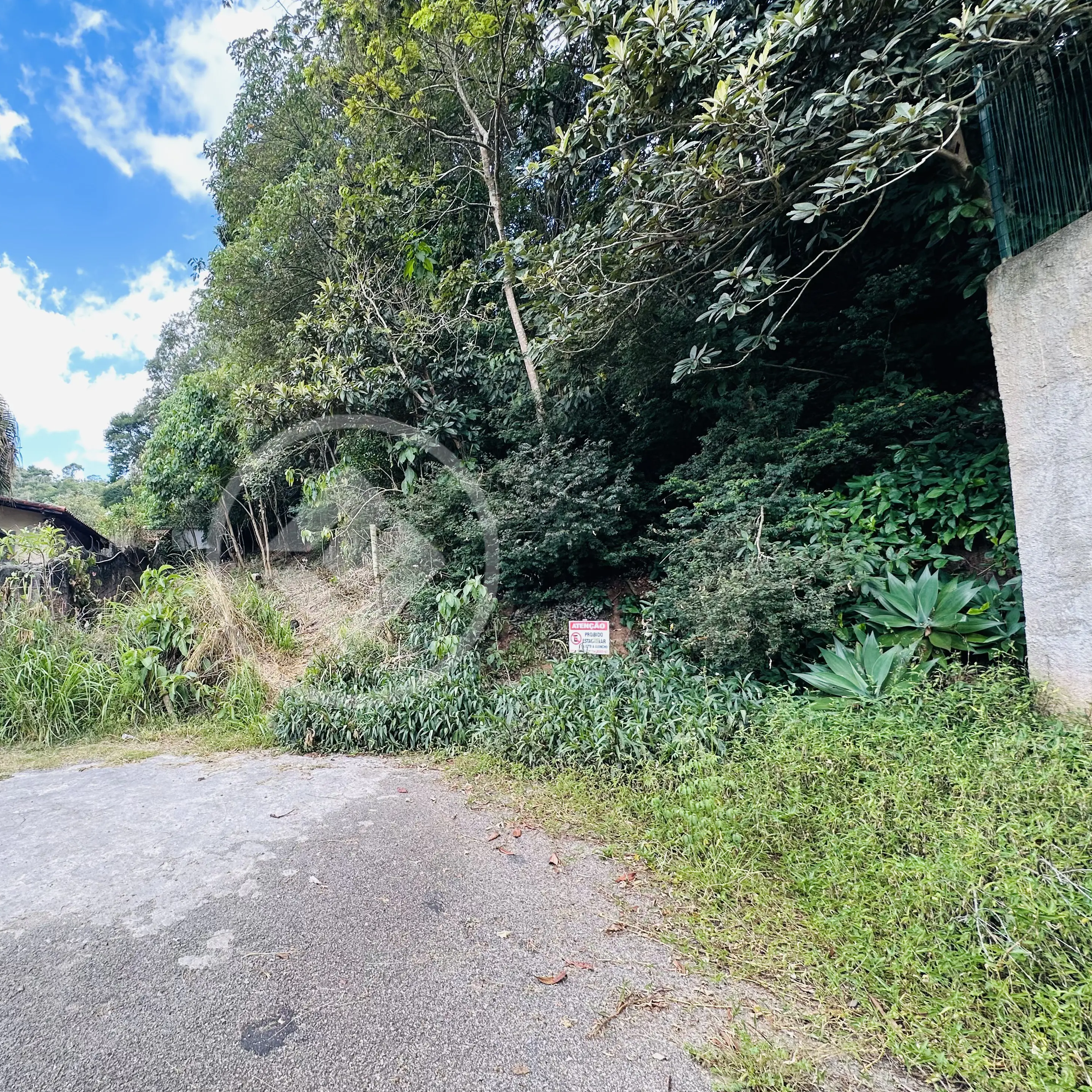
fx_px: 607
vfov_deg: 83.9
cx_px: 353
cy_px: 561
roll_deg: +0.4
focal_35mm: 17
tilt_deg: +4.8
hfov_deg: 80.8
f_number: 2.2
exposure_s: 1/134
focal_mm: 2.22
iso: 40
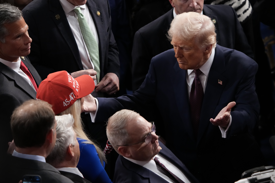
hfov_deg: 7.1
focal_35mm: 289
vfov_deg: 4.8
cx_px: 138
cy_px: 92
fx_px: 2207
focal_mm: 289
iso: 5000
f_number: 7.1
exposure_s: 1/250
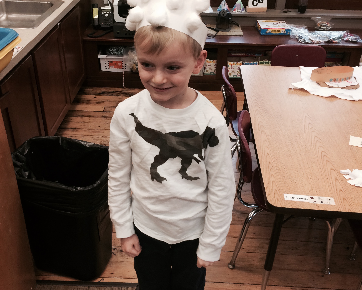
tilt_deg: -30.7
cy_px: 119
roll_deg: -1.8
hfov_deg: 47.9
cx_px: 182
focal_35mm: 38
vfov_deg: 39.0
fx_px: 407
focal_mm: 4.15
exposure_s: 1/30
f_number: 2.2
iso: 50
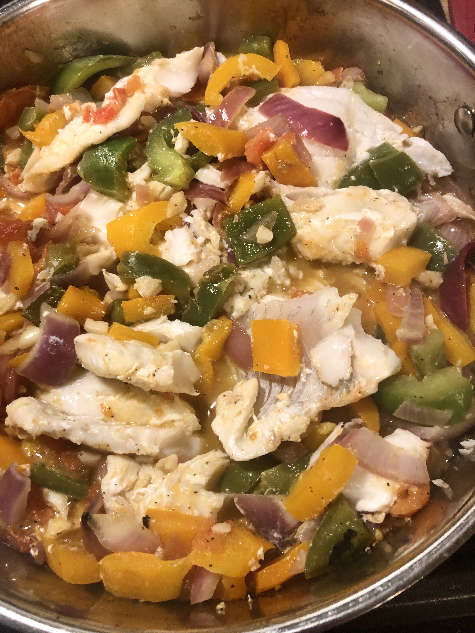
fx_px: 512
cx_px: 238
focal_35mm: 28
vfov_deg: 63.4
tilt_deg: -68.0
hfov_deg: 49.7
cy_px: 316
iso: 50
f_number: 1.8
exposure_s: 1/15
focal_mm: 3.99
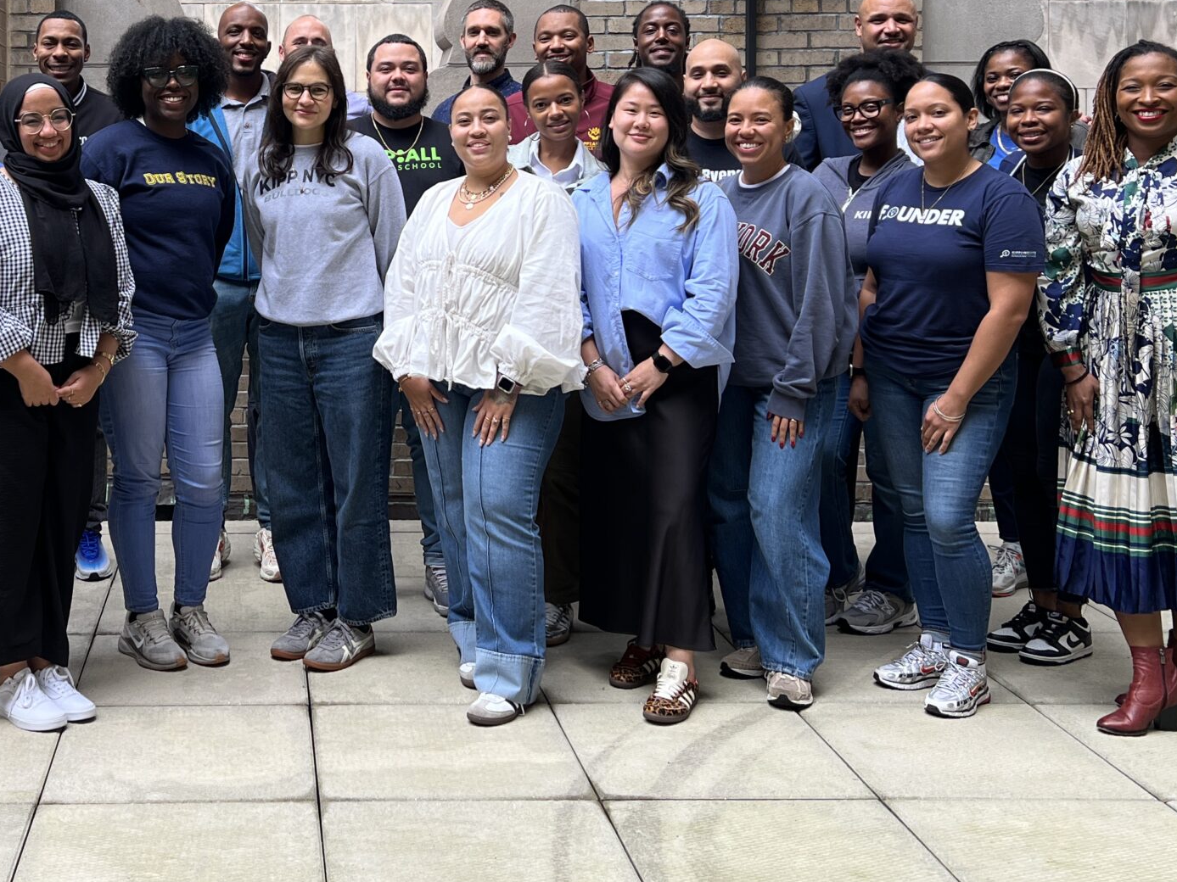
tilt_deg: -2.2
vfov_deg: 29.5
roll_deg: -0.3
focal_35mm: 48
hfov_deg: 38.5
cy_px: 170
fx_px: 1632
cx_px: 279
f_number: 1.5
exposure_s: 1/365
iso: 50
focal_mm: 5.7
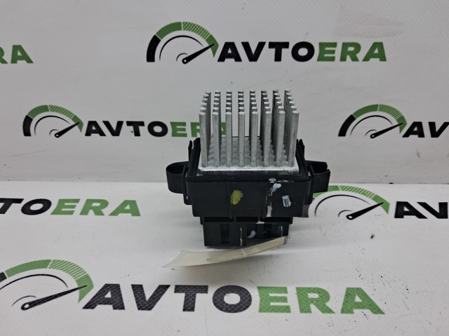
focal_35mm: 27
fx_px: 350
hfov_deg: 65.4
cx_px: 224
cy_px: 168
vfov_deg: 51.3
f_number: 1.8
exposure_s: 1/100
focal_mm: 4
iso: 50
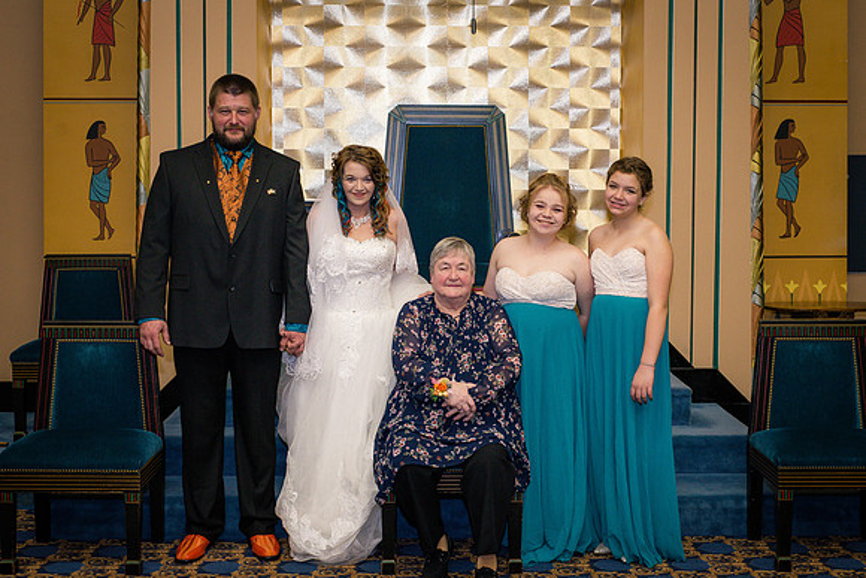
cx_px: 447
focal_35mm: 54
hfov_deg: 36.7
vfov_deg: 25.0
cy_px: 292
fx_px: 1306
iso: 800
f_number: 5
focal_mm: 50
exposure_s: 1/160
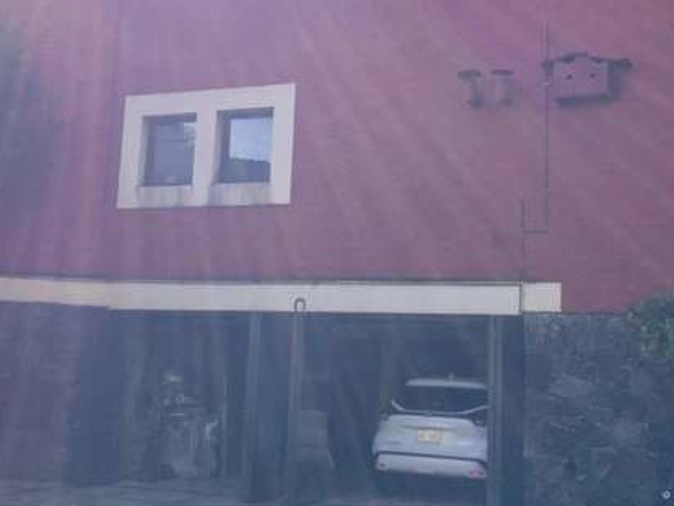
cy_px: 195
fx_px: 1091
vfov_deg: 26.1
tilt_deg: +9.9
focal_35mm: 56
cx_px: 340
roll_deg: -2.7
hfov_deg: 34.3
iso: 16
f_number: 1.8
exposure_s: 1/519
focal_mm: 3
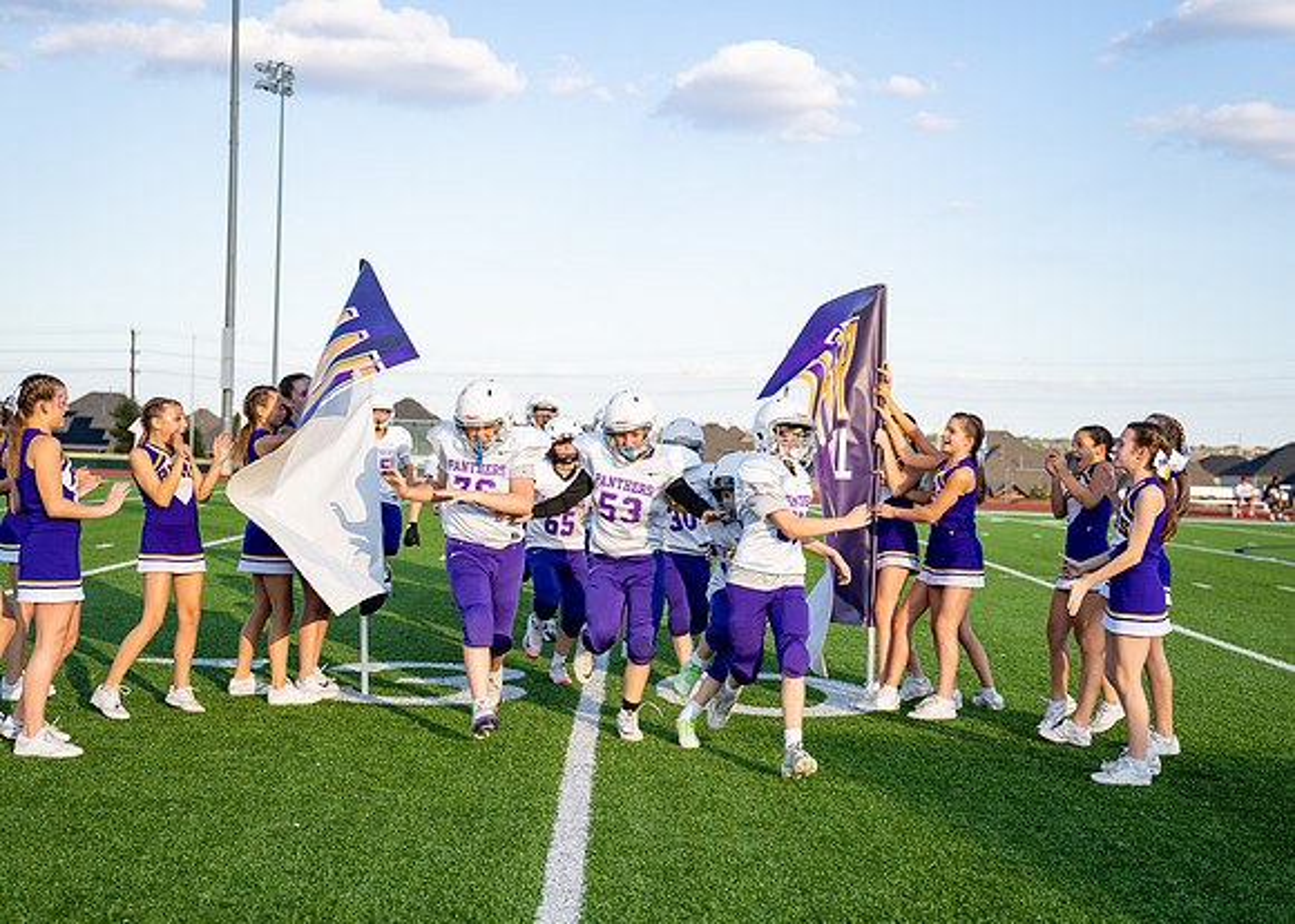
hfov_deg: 37.1
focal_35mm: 52
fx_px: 1928
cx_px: 646
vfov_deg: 26.9
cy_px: 505
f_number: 2.8
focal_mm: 45.3
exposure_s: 1/3200
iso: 400
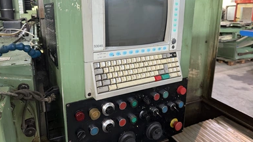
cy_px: 54
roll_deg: +0.1
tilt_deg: -11.5
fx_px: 181
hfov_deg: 69.8
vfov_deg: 42.6
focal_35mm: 27
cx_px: 124
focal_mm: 6.76
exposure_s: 1/50
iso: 200
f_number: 1.78
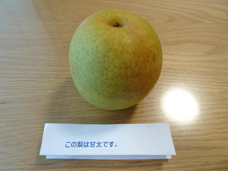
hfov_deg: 71.6
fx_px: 158
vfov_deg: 56.8
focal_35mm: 24
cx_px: 114
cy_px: 86
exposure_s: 1/10
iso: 100
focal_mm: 4.25
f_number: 3.5
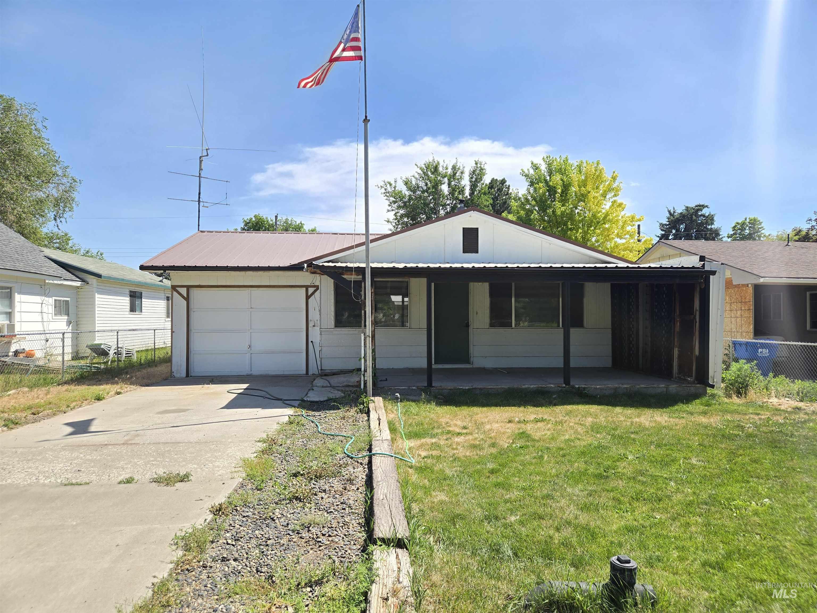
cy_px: 306
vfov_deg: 58.9
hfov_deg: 73.9
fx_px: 543
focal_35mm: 23
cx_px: 408
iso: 25
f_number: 1.8
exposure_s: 1/1160
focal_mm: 5.4
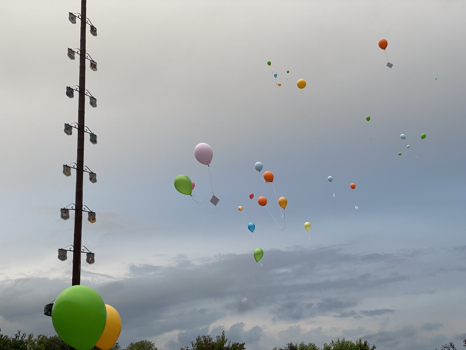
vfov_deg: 28.0
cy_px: 175
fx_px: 700
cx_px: 233
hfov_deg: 36.8
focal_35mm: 52
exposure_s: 1/122
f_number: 2
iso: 25
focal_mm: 6
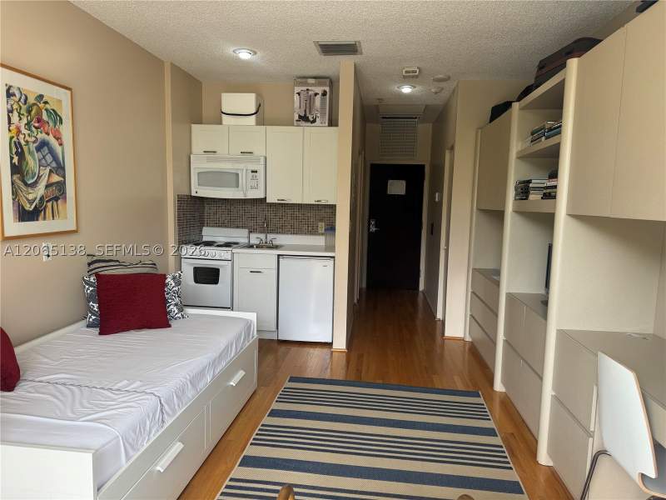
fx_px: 462
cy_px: 250
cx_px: 333
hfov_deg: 71.6
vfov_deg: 56.8
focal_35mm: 24
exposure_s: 1/197
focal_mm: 6.76
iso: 64
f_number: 1.78
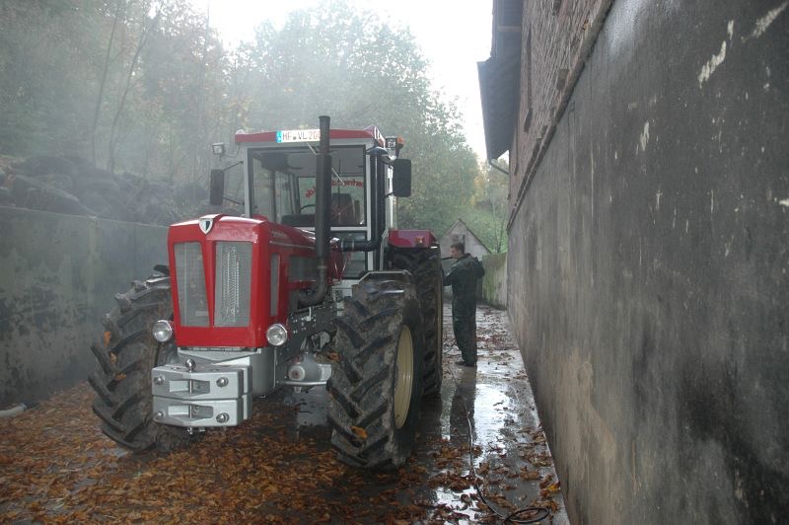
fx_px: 591
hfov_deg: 67.4
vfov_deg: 47.9
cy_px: 262
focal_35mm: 27
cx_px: 394
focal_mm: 18
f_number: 3.5
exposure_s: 1/200
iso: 400
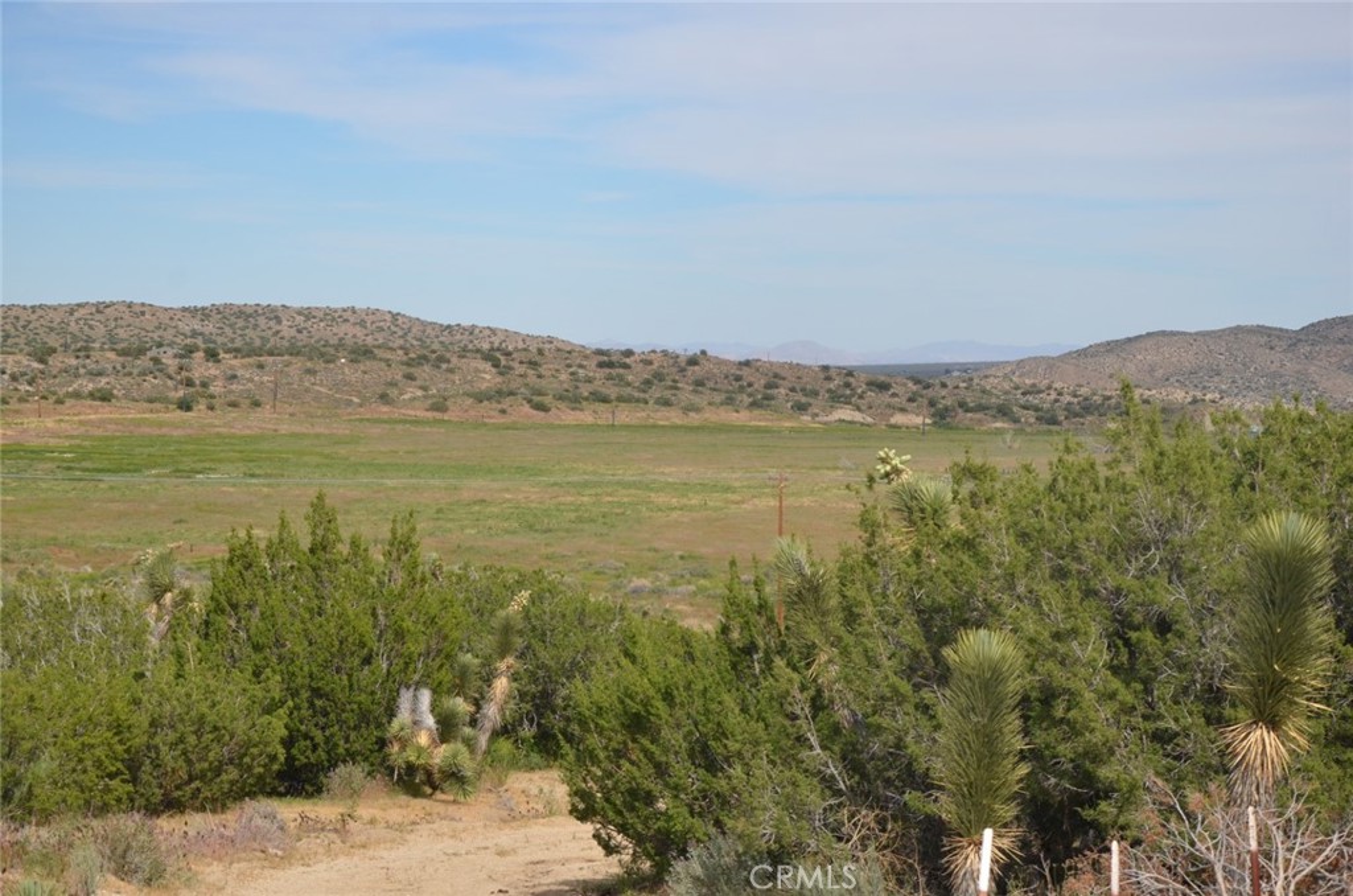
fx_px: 2925
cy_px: 448
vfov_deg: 17.4
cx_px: 676
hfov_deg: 26.0
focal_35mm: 78
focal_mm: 52
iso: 140
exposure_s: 1/250
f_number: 8
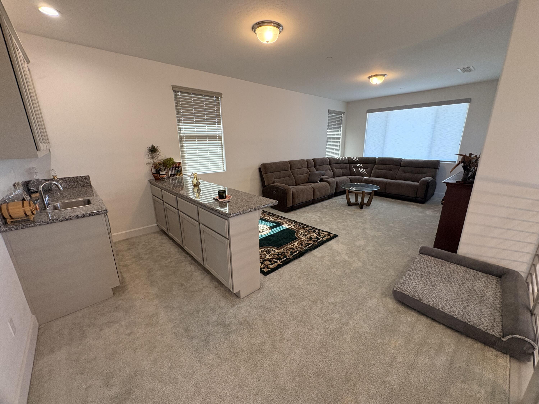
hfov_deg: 102.1
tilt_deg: -14.6
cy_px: 202
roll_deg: +1.2
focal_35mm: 14
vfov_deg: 85.7
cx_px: 270
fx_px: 218
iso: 320
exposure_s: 1/120
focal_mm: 2.22
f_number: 2.2
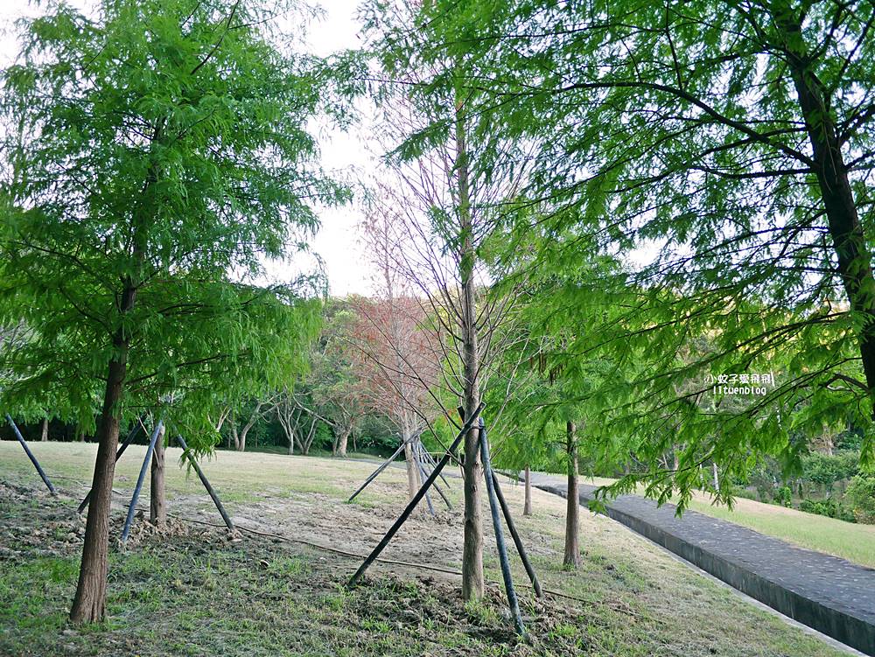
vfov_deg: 49.8
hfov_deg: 63.4
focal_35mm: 28
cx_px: 438
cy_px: 328
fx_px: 708
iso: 200
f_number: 2.5
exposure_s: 1/200
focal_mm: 14
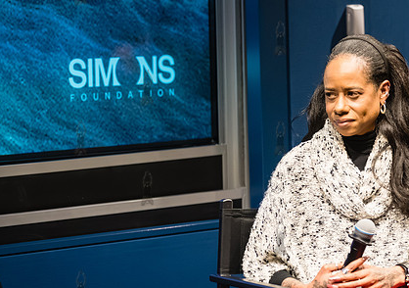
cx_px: 276
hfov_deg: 11.5
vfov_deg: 8.1
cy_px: 115
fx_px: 2034
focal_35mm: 176
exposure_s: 1/200
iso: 6400
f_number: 3.5
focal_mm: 110
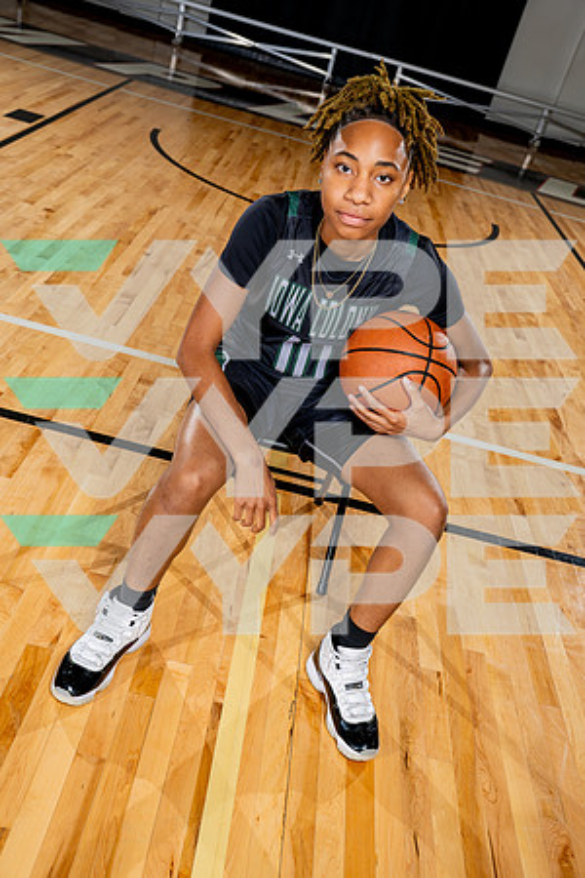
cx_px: 292
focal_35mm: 34
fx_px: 829
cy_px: 439
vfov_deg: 55.8
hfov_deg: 38.9
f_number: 5.6
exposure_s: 1/250
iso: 200
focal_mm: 34
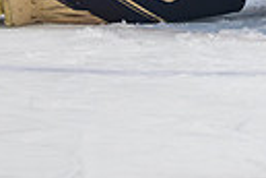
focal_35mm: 643
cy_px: -228
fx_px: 4751
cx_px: 477
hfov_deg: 3.2
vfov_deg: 2.1
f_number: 3.2
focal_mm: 100
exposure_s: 1/640
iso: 2000
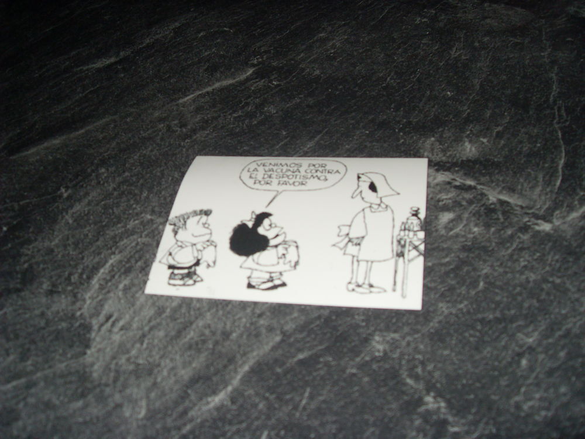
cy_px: 220
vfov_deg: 40.7
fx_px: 591
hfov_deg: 52.6
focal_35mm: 35
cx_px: 292
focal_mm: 6.3
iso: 100
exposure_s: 1/45
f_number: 2.8
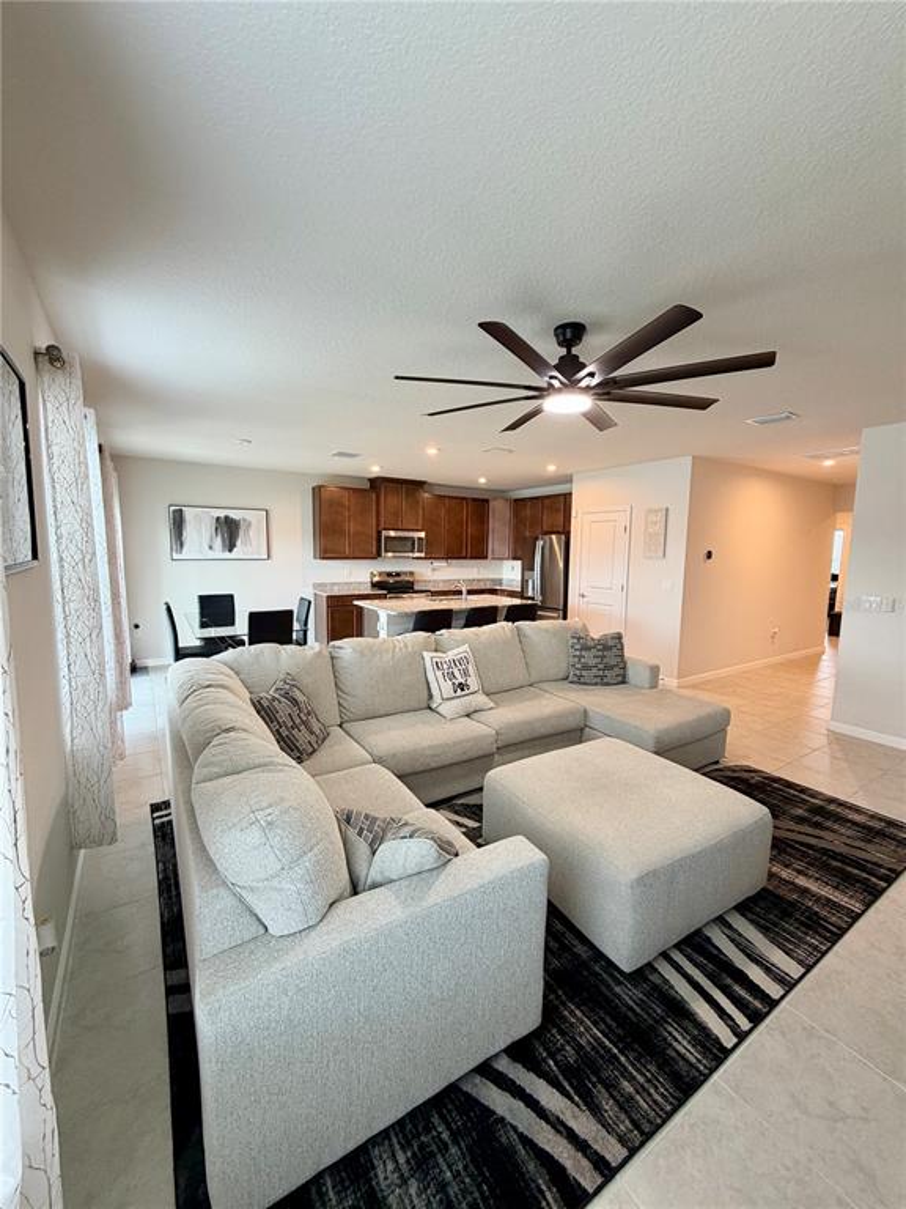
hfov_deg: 85.7
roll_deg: -0.2
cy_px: 604
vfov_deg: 102.1
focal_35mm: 14
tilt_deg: -6.1
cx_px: 453
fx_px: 489
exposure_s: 1/60
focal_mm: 2.22
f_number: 2.2
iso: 200
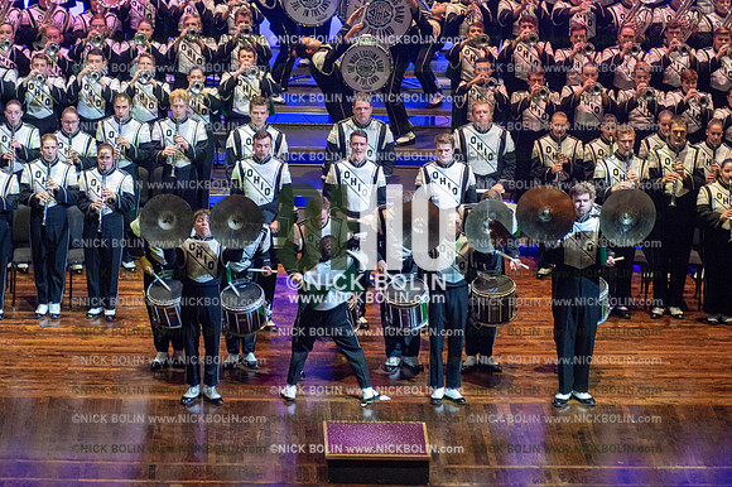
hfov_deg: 14.7
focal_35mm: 140
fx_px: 2845
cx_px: 366
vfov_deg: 9.8
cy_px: 244
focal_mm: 140
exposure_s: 1/60
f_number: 5.6
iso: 8000
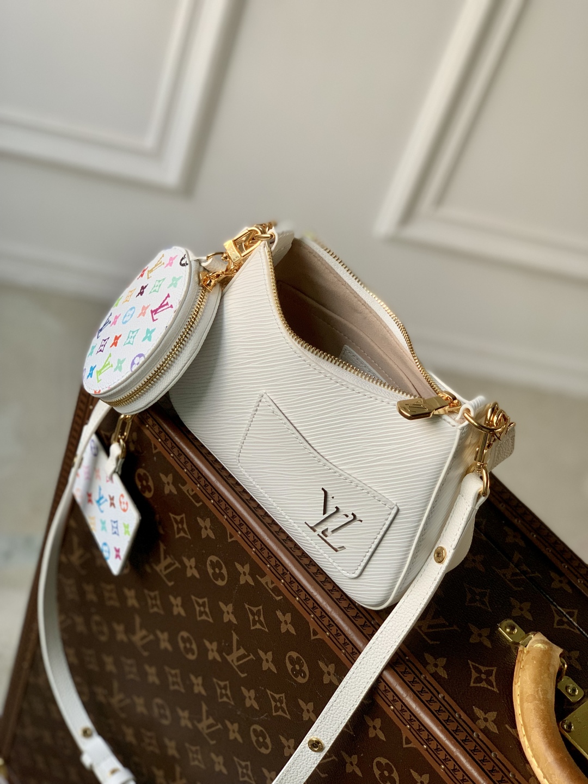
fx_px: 1178
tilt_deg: -38.8
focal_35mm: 52
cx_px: 294
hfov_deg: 28.0
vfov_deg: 36.8
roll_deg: -21.1
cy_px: 392
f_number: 2.4
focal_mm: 6
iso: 80
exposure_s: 1/122
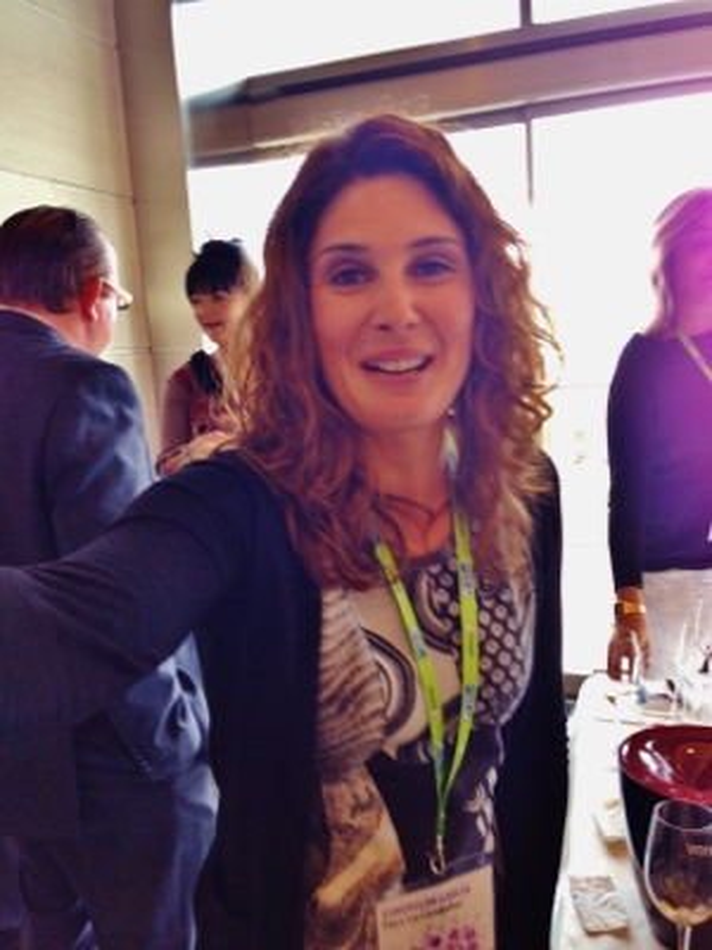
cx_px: 356
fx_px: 905
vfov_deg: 55.4
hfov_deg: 42.9
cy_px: 475
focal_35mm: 33
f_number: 2.4
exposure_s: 1/40
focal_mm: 4.12
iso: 64
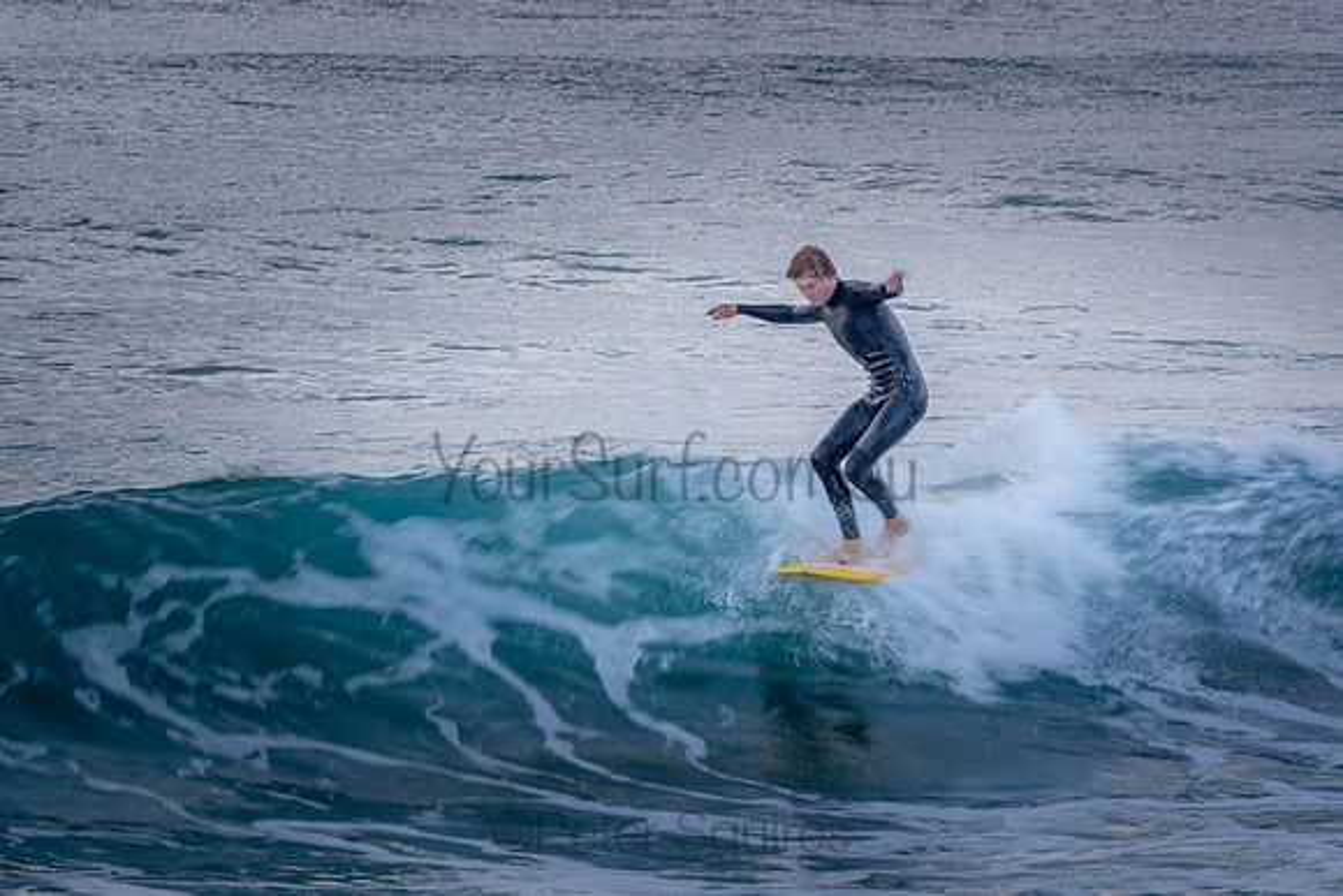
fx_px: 12646
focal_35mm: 339
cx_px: 626
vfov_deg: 4.1
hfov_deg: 6.1
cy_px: 406
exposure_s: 1/40
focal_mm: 200
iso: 100
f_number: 11
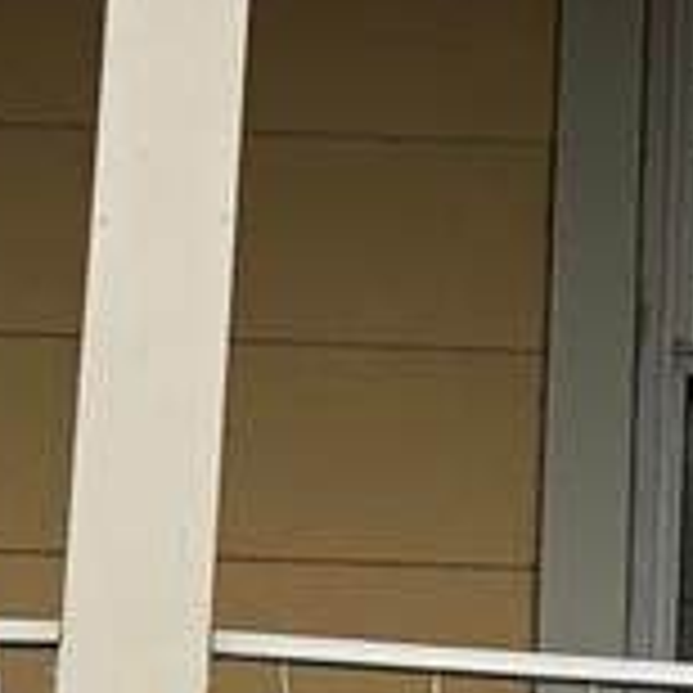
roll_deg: -1.2
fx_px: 5594
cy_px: -590
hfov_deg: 7.1
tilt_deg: +26.8
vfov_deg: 6.9
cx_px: 724
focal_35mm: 247
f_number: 1.8
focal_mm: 3.99
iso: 32
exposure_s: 1/120
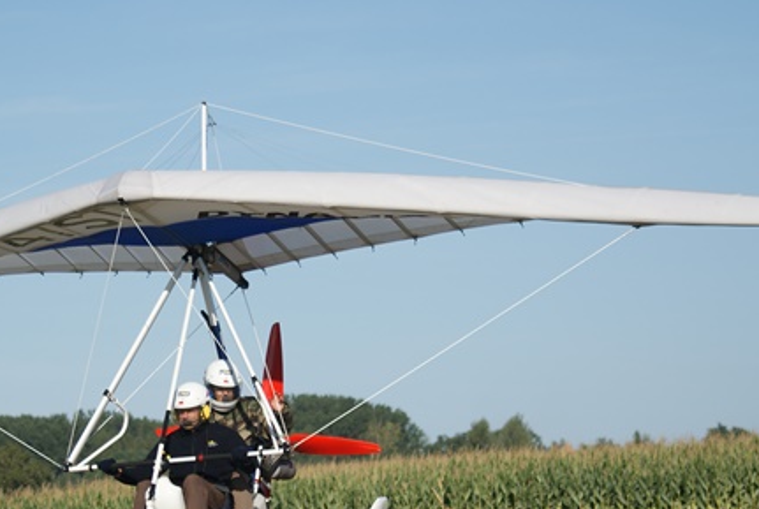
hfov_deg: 9.8
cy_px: 419
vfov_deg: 6.6
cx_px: 231
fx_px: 4412
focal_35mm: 209
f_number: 4
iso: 100
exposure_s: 1/1600
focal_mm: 75
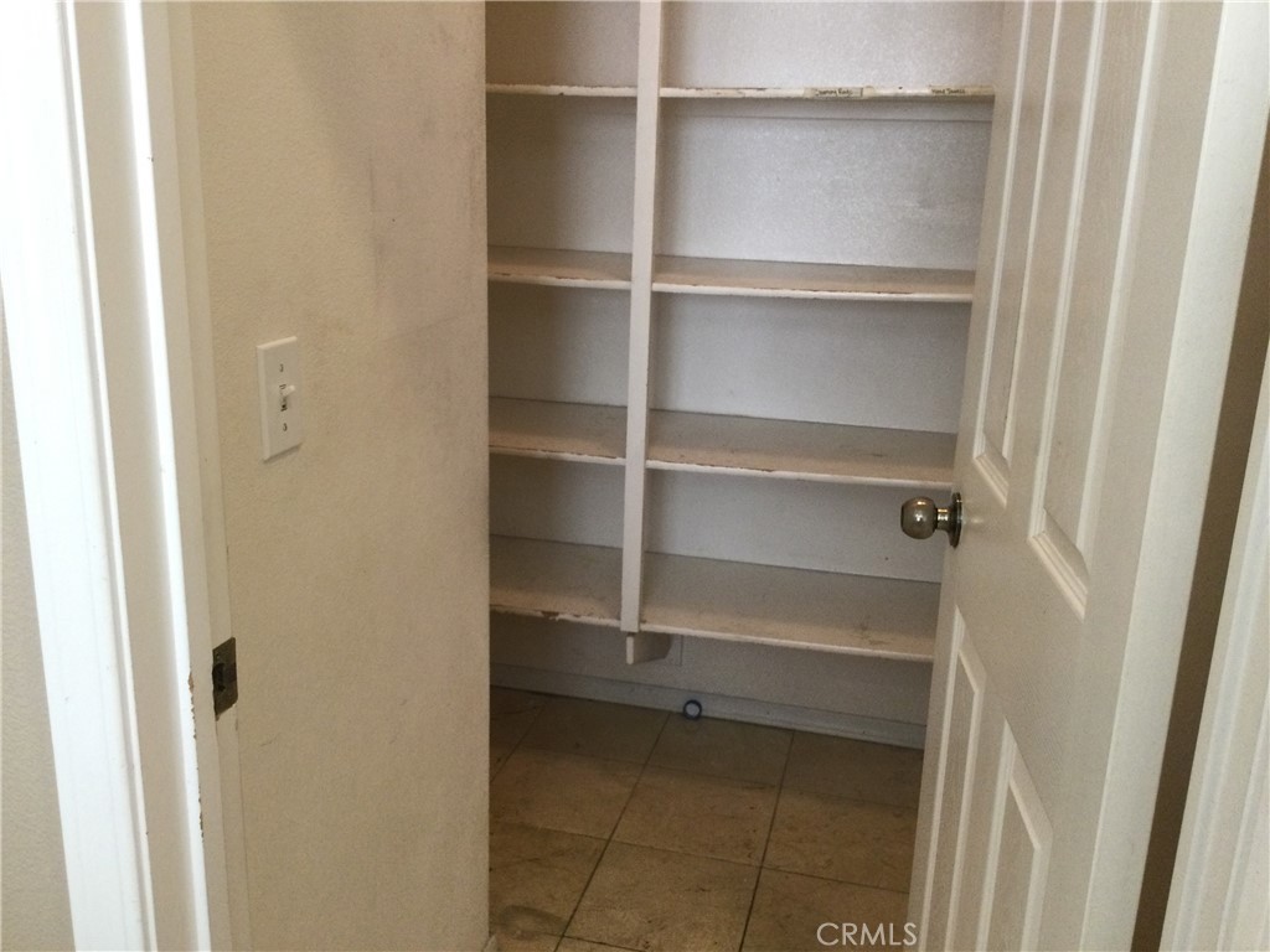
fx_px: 1137
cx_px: 635
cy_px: 476
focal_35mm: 31
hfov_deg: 58.4
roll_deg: -3.7
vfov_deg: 45.4
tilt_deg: -16.7
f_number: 2.4
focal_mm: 3.3
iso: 200
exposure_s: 1/33
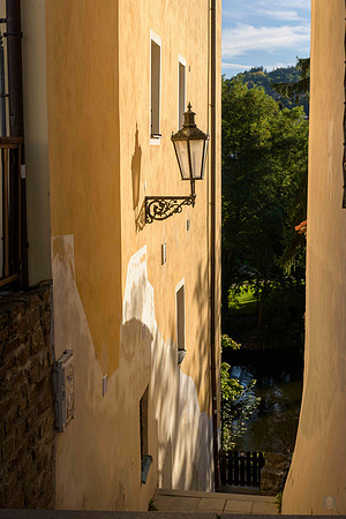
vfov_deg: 33.4
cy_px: 260
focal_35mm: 60
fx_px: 865
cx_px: 173
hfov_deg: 22.6
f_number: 5
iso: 64
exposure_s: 1/800
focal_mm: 60
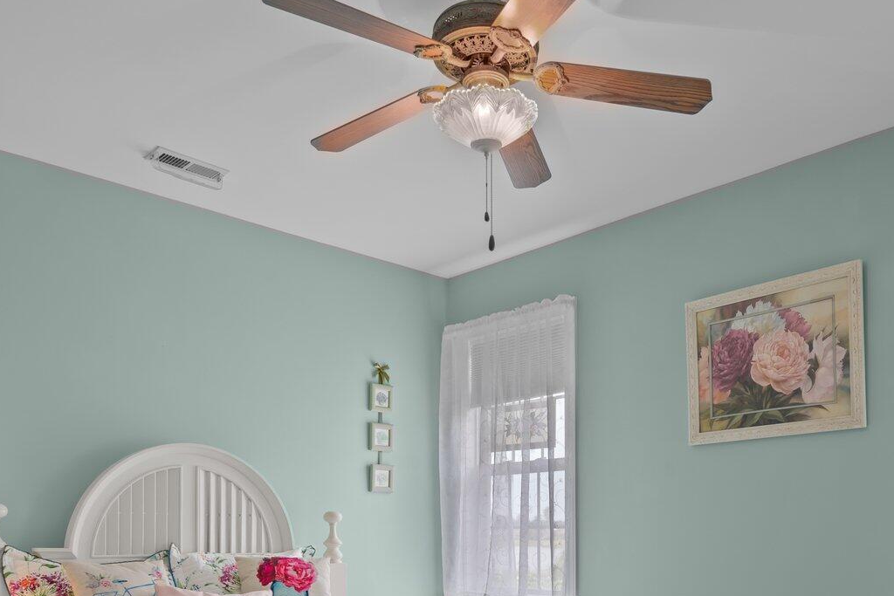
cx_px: 525
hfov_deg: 58.4
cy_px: 545
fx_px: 795
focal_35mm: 32
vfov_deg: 38.1
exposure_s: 1/10
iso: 400
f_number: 4
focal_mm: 16
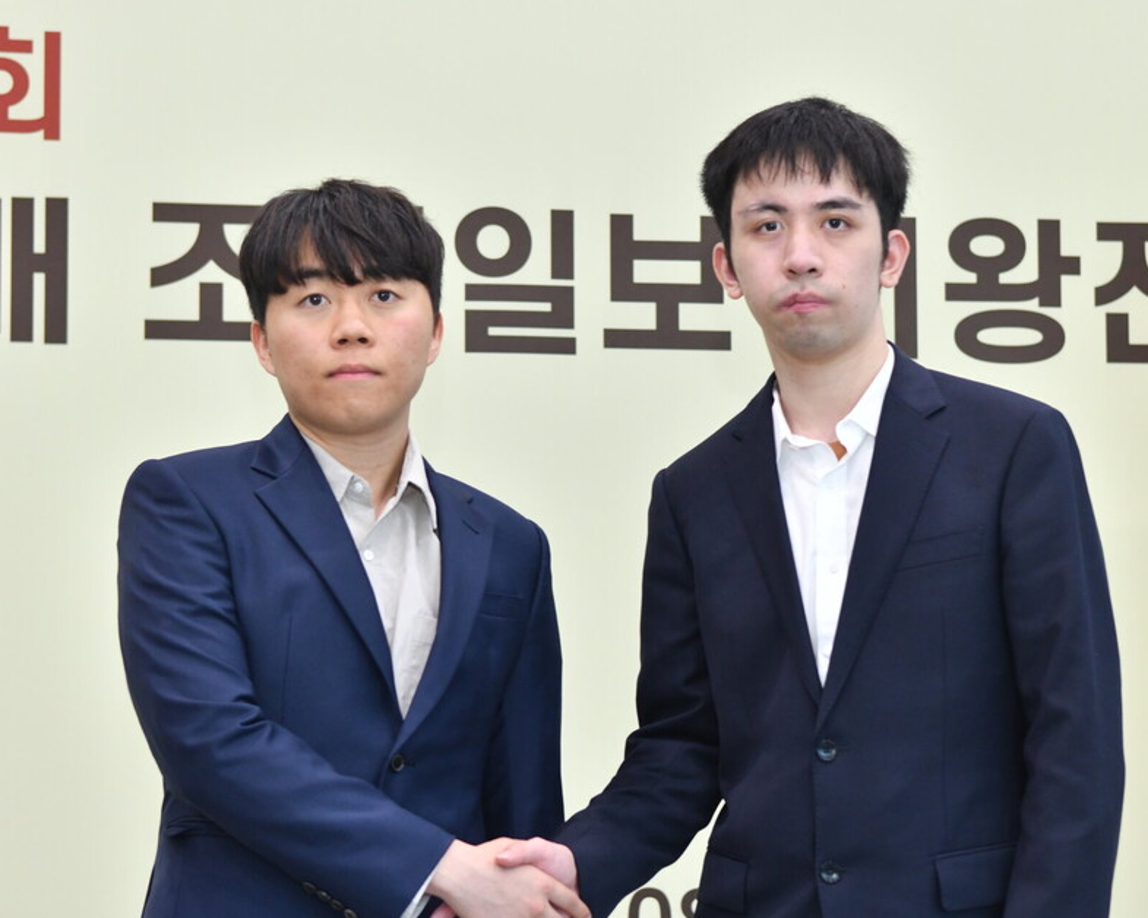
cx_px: 594
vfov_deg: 20.2
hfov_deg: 25.1
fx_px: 2582
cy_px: 460
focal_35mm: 76
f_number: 4
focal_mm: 45
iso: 1000
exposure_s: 1/100
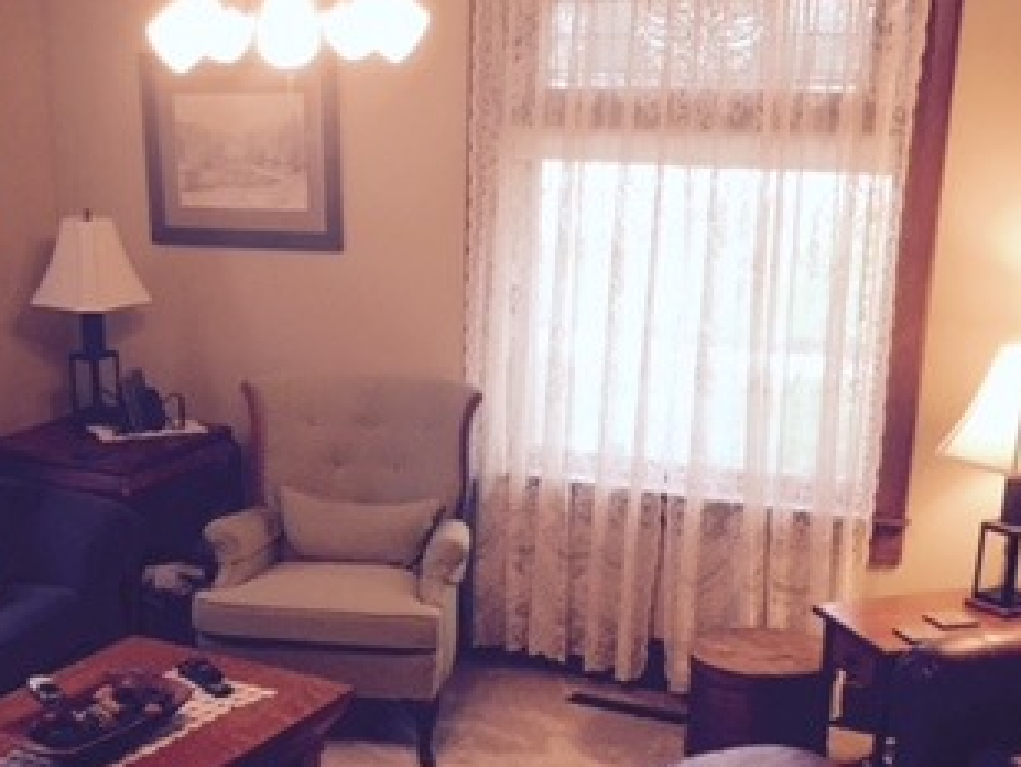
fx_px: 1770
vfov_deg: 23.8
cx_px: 278
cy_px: 684
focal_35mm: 60
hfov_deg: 31.7
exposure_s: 1/30
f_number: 2.2
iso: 80
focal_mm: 4.15
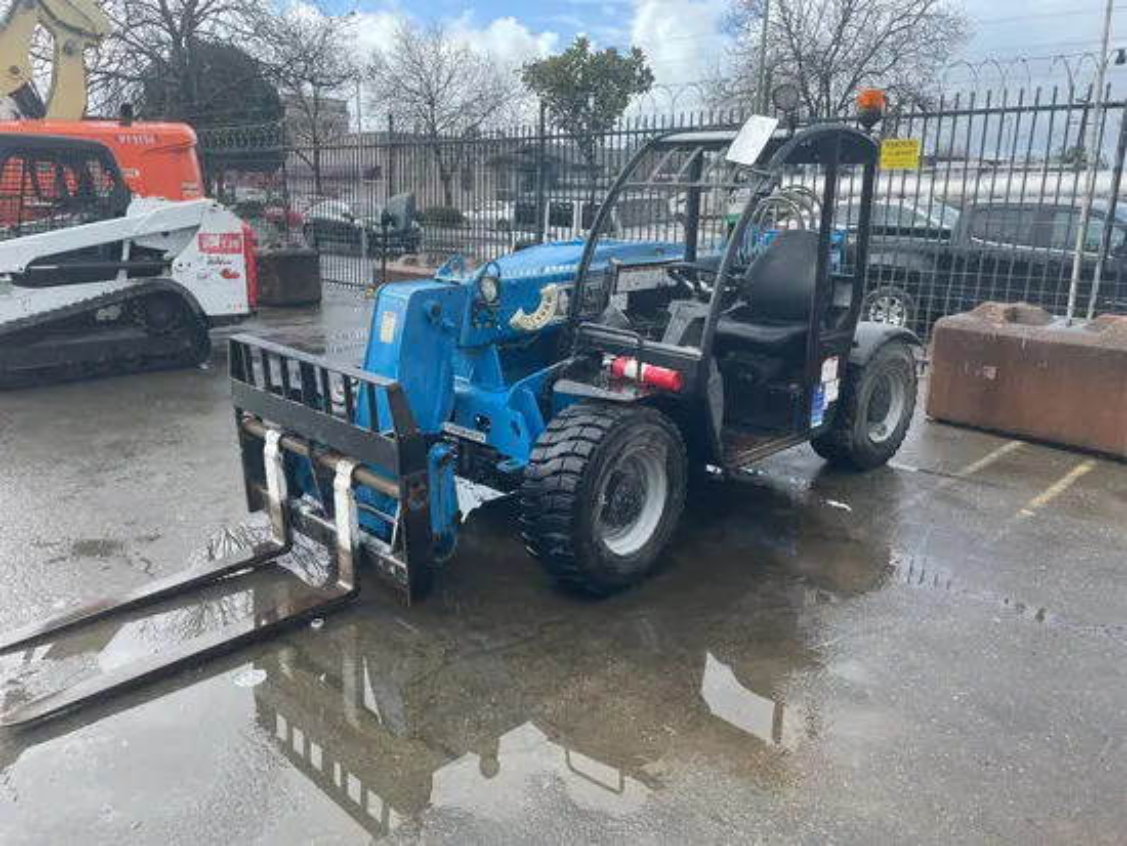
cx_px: 564
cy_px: 423
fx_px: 847
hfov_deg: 67.3
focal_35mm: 26
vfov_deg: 53.1
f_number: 1.6
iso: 32
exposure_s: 1/1103
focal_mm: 4.2
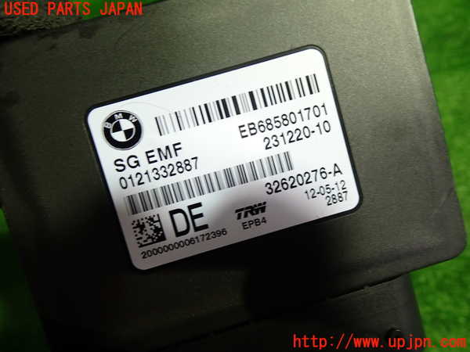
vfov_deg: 46.8
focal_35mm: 30
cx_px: 235
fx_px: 407
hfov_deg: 60.0
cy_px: 176
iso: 200
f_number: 2.3
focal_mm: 5.4
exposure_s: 1/40
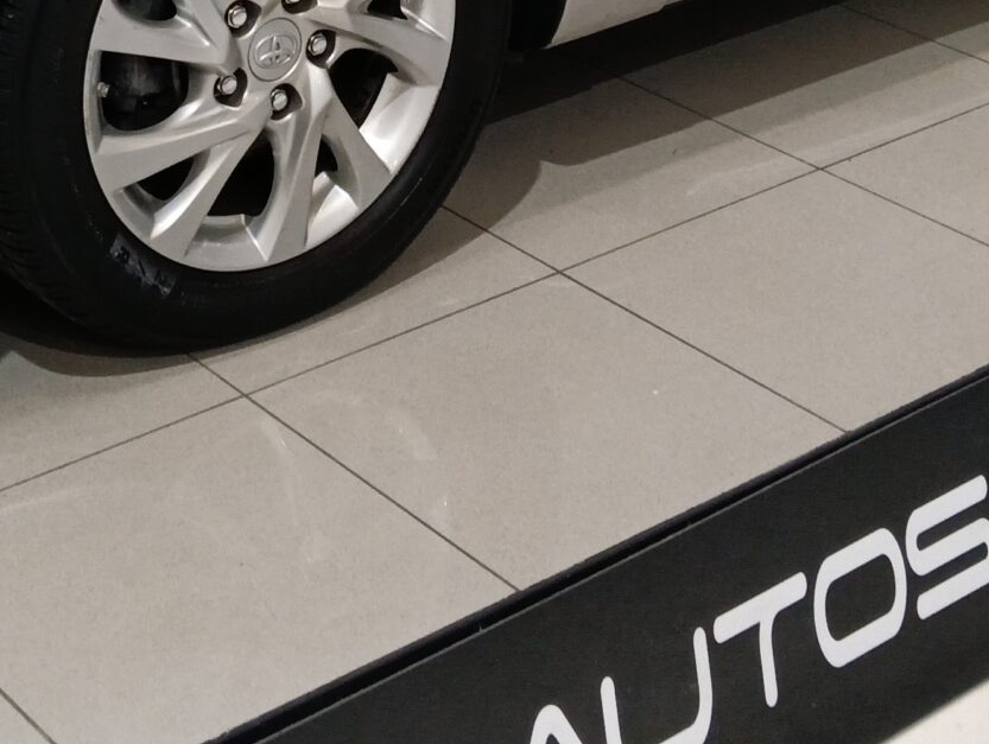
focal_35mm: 83
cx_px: 408
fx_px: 2374
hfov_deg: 23.5
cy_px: -306
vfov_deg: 16.5
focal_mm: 3.98
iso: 400
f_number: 16
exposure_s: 1/33.3
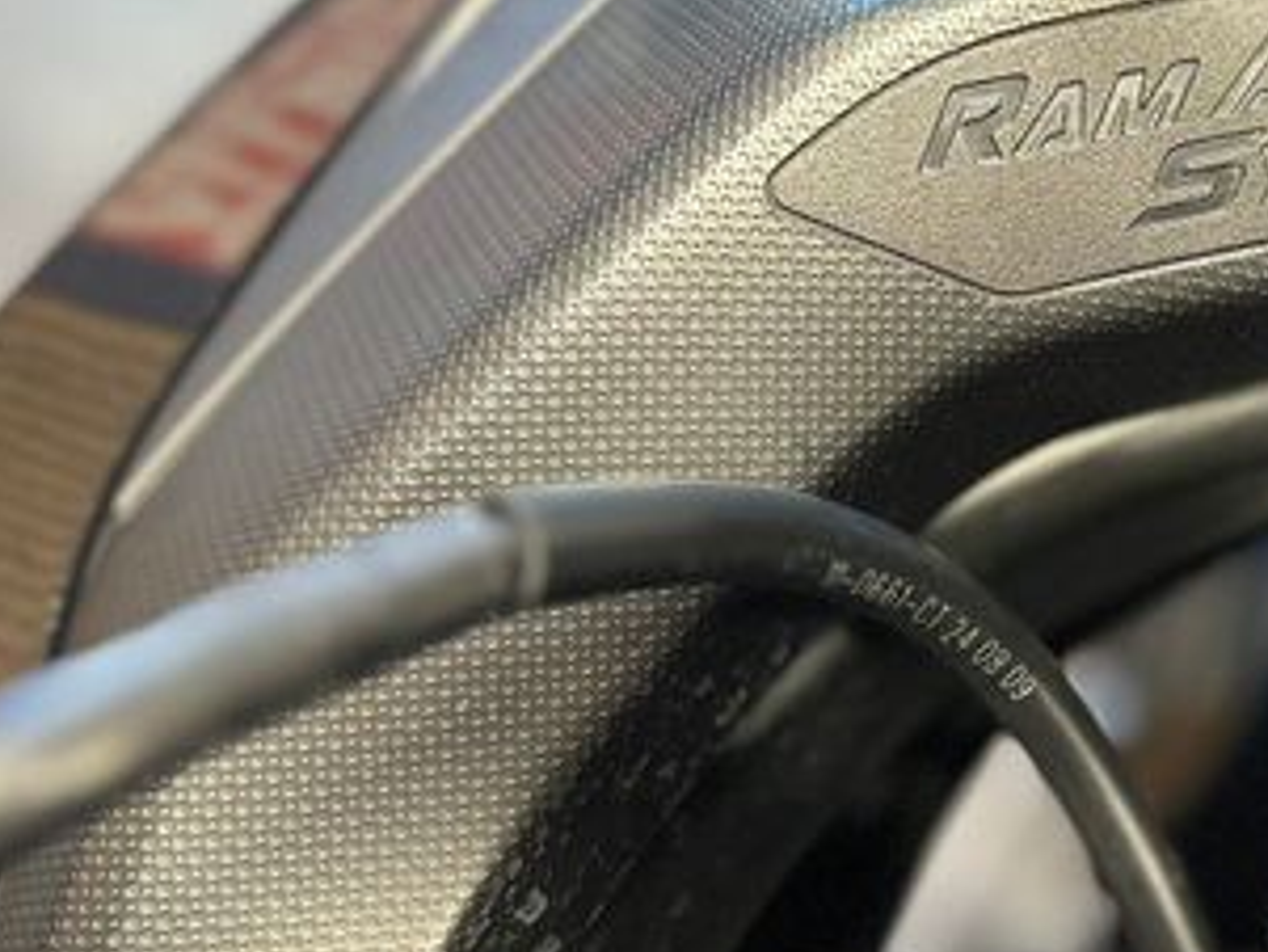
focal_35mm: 51
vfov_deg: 28.3
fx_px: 1869
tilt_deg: -60.9
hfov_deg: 36.0
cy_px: 265
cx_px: 1053
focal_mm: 6.86
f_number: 1.78
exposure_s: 1/50
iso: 800
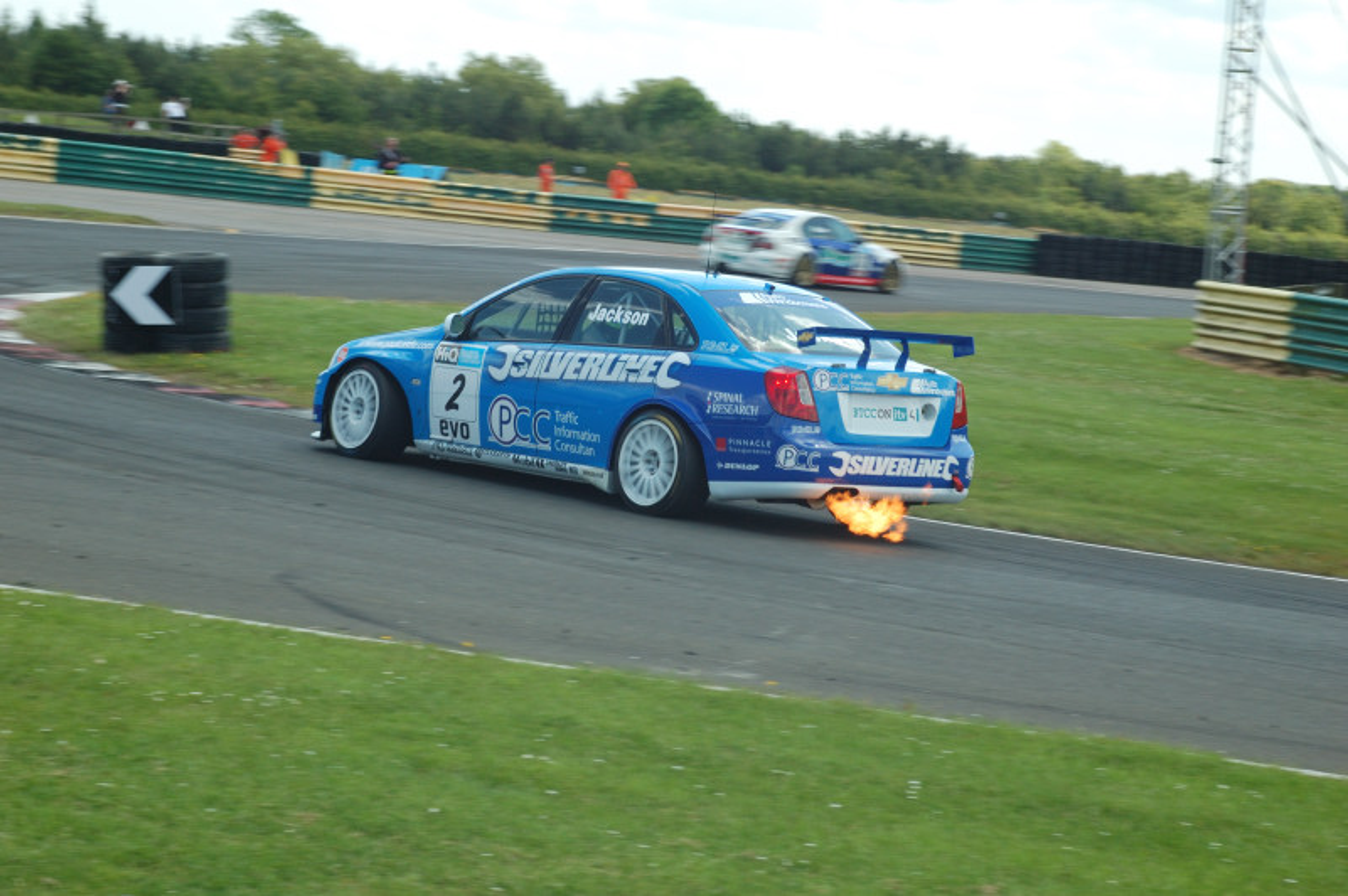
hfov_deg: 19.5
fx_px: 3928
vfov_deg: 13.0
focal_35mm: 105
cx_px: 674
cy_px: 448
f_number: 9.5
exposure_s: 1/250
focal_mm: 70
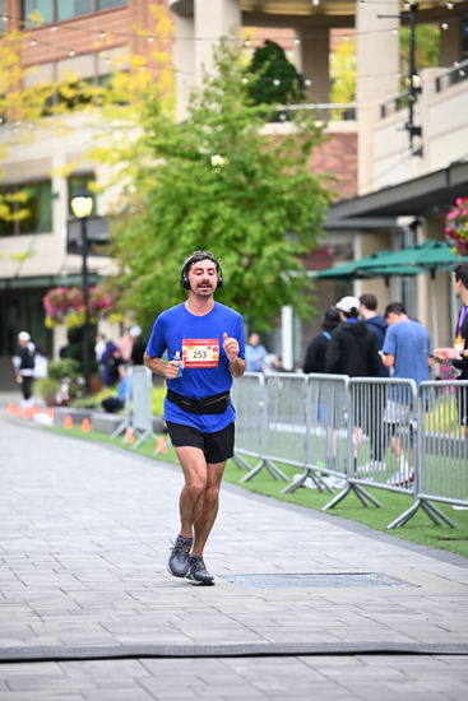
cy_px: 350
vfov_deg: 15.8
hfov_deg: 10.6
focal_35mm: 130
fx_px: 2533
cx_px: 234
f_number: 2.8
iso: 640
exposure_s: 1/1250
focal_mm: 130
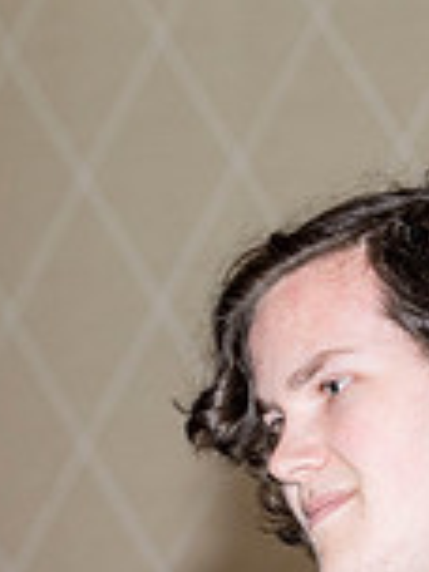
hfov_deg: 2.9
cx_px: 638
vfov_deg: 3.9
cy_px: 798
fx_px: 8477
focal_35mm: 513
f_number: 5.6
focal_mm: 120
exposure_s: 1/100
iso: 1000
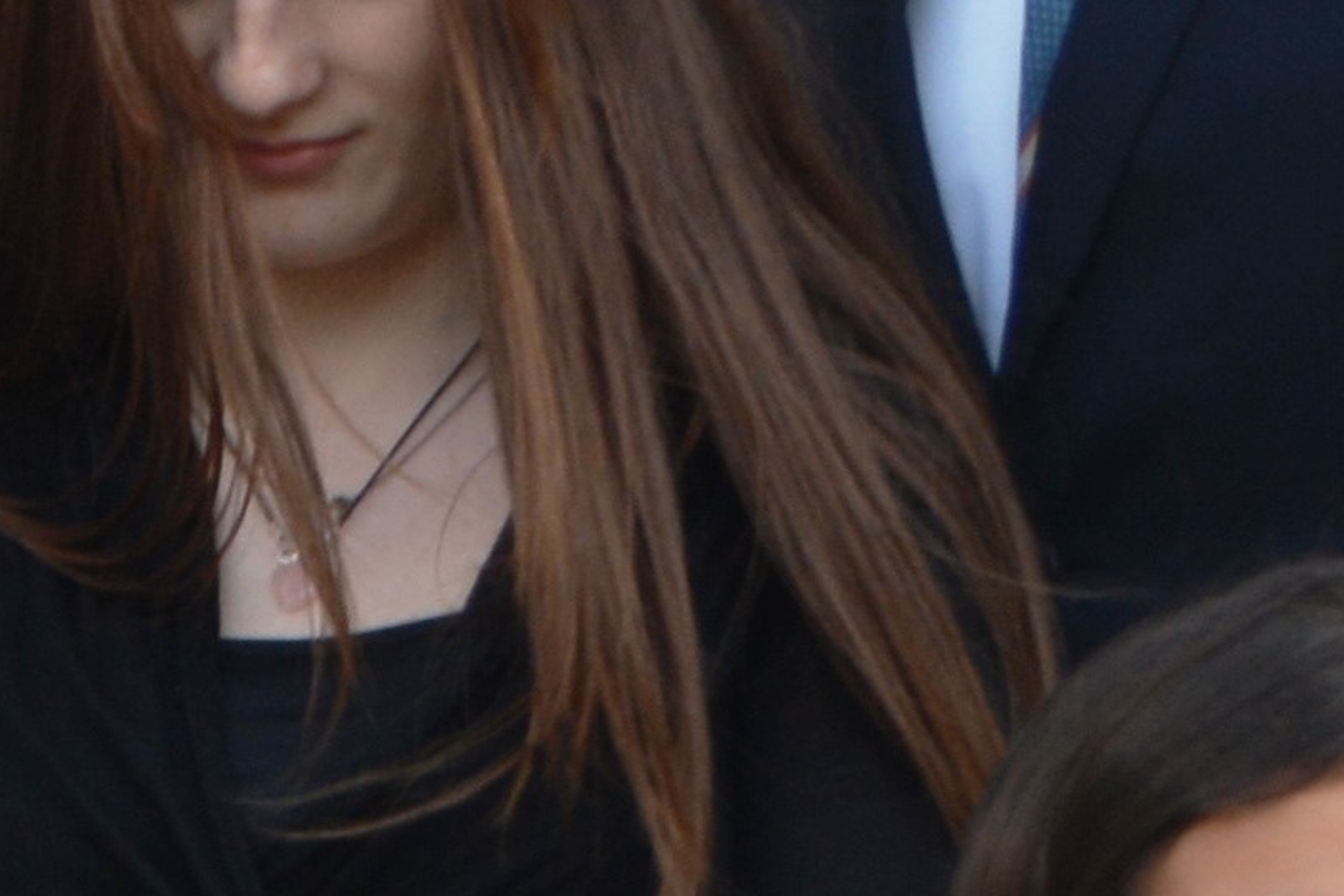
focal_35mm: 359
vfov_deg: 3.8
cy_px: 1233
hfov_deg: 5.4
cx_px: -2661
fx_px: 13404
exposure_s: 1/160
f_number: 6.3
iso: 200
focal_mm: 32
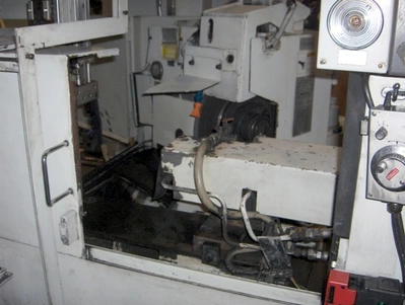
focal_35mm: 39
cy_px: 152
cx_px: 202
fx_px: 457
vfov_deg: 36.9
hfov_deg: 47.8
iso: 100
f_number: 2.8
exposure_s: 1/60
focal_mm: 8
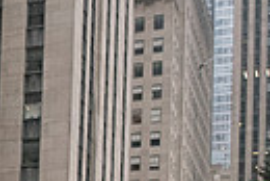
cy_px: 346
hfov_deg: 17.1
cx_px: -147
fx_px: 803
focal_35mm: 107
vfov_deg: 11.7
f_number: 2.8
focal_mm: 24
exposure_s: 1/2500
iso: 10000
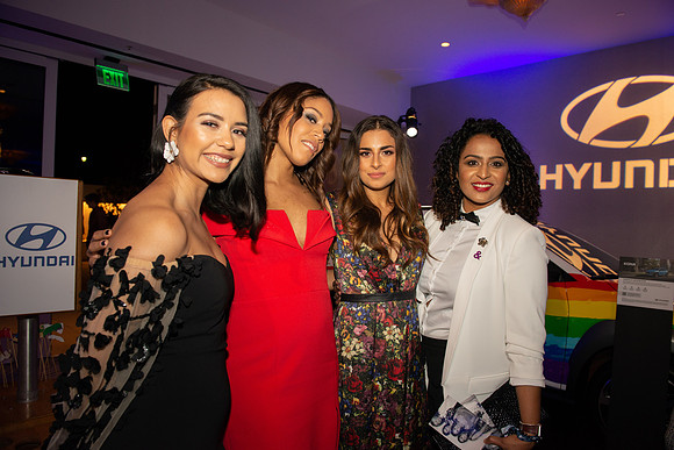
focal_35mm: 24
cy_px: 225
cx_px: 337
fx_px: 449
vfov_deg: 53.2
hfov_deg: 73.7
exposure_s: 1/160
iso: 640
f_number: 4.5
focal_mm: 24
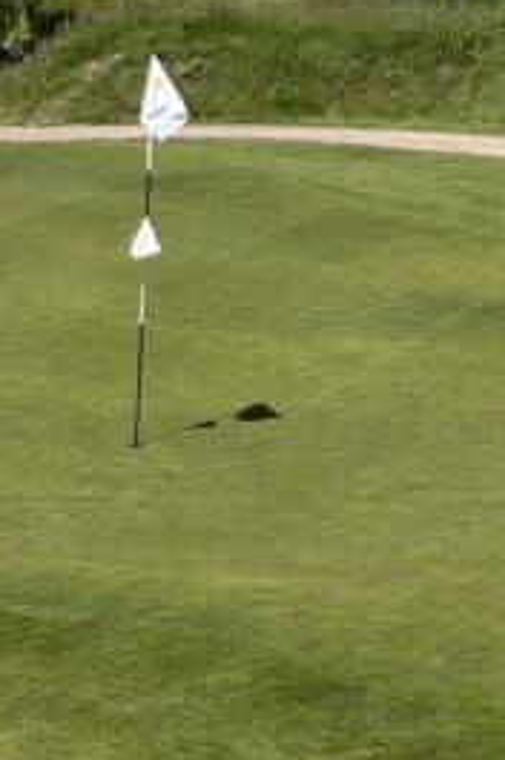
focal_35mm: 157
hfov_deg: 8.4
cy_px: -60
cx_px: 895
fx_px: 3312
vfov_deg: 12.9
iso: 25
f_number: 2
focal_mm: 6
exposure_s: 1/2083
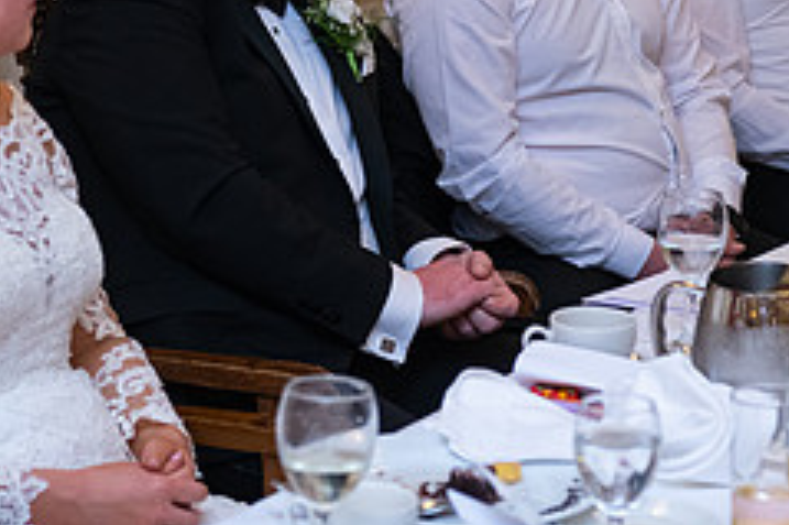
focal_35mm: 170
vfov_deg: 8.0
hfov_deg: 12.1
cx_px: 479
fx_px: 3723
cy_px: -111
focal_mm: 70
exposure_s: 1/160
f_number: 3.5
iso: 1000
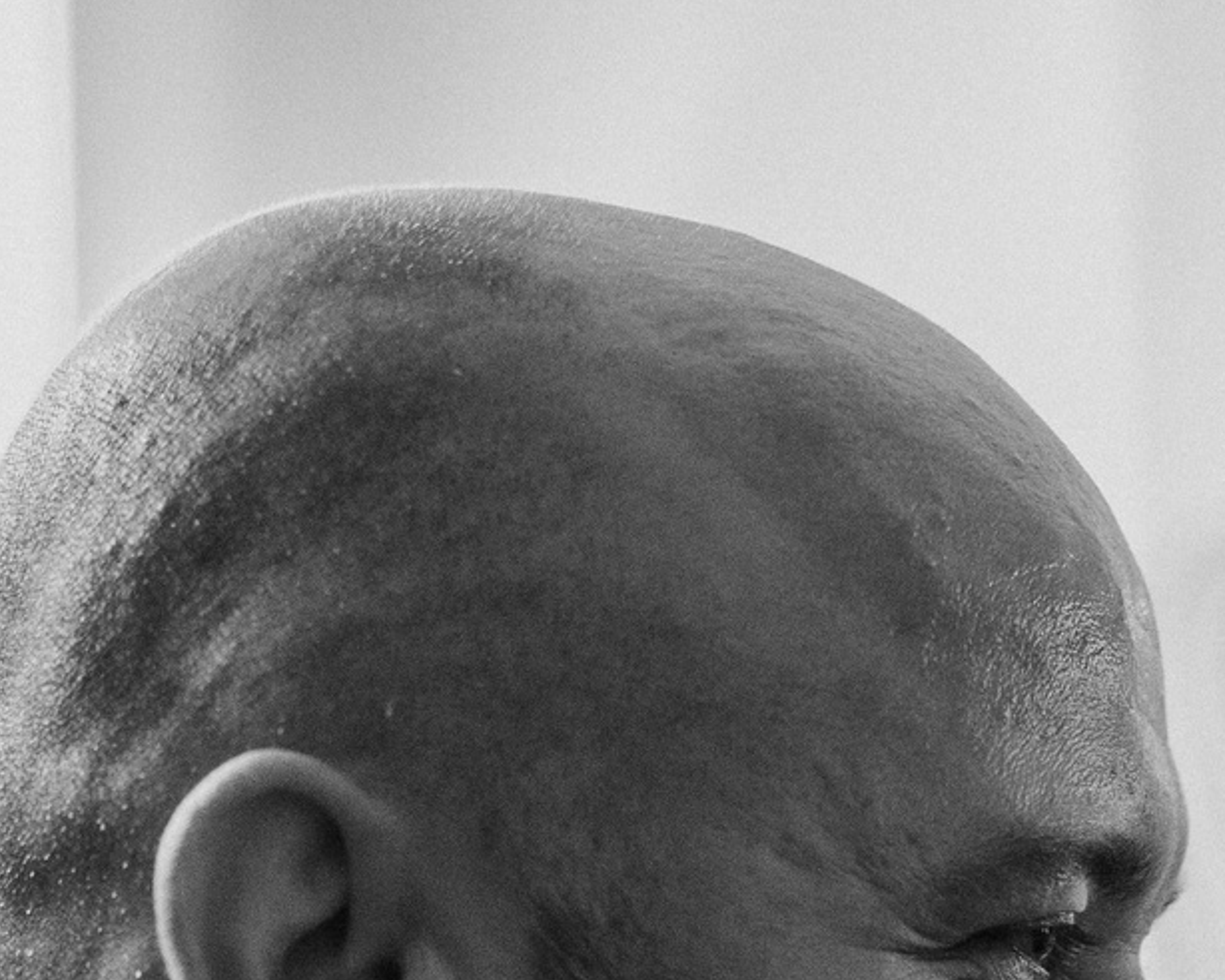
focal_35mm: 139
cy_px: 1498
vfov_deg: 10.7
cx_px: 1438
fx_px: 5039
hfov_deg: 13.5
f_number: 2
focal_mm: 35
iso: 3200
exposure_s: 1/125
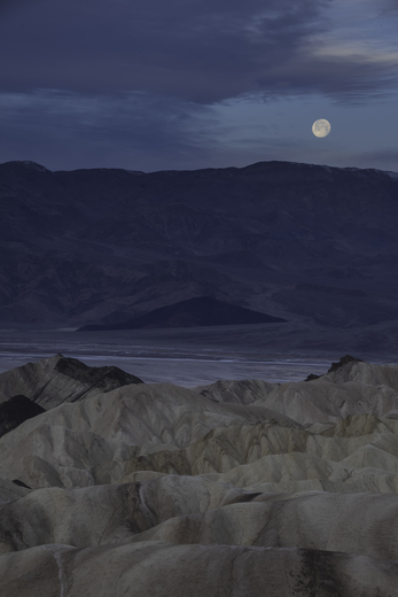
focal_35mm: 120
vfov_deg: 17.1
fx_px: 1989
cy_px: 298
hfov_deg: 11.4
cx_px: 199
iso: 100
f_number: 16
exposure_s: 1/60
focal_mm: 80
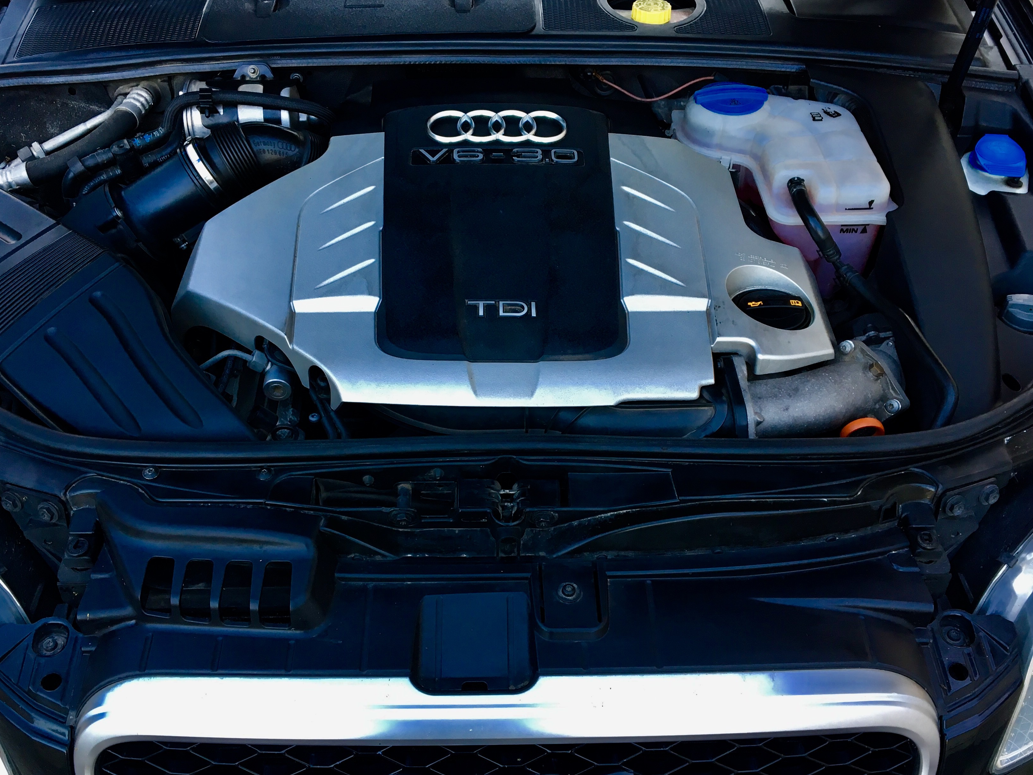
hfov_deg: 51.4
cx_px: 512
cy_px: 384
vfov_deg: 39.7
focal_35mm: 36
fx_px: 1074
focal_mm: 4.15
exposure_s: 1/33
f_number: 2.2
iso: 32
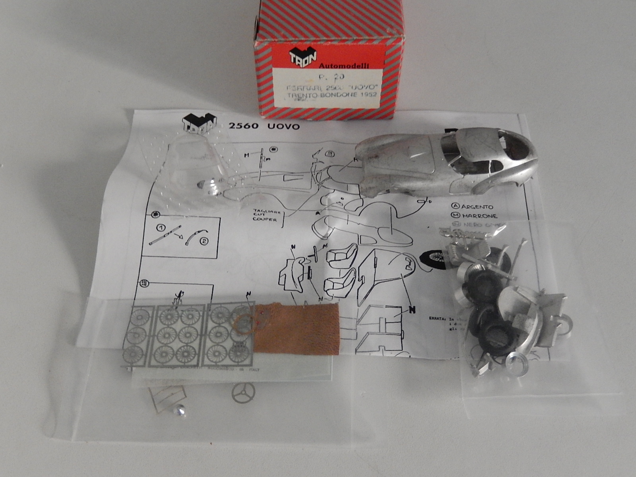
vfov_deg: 35.1
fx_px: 753
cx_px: 318
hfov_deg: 45.8
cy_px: 238
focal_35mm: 41
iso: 640
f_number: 4.2
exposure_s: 1/8
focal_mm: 7.3
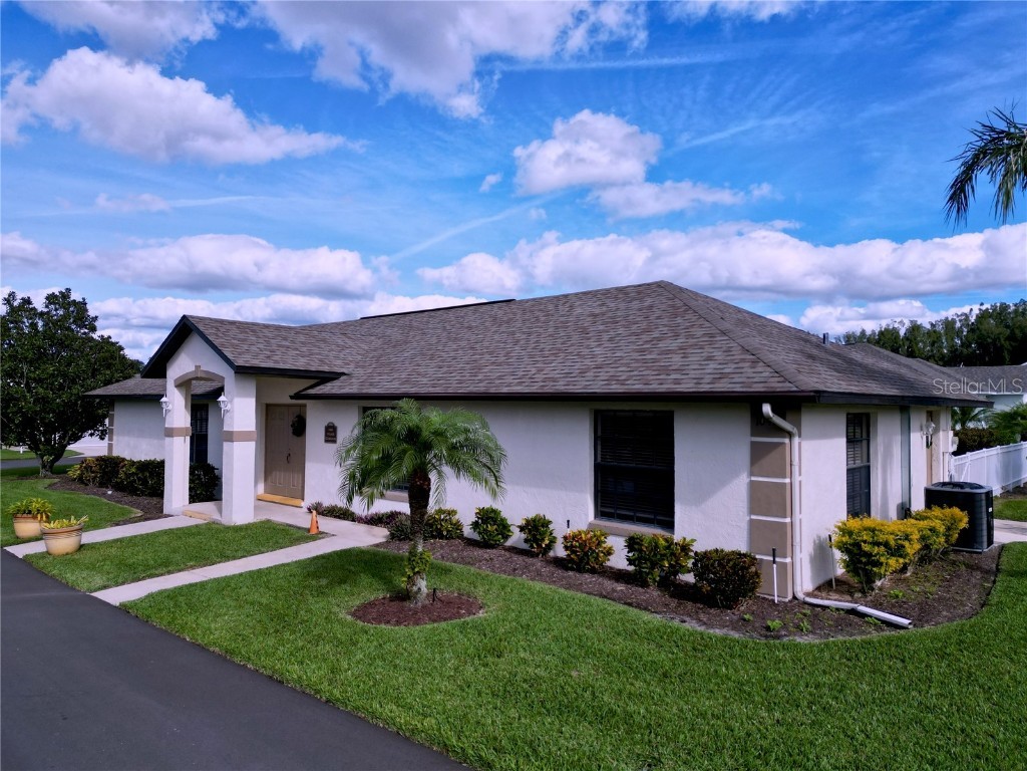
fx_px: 712
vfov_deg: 56.8
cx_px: 514
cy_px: 386
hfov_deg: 71.6
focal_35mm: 24
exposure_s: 1/3200
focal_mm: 6.72
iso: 130
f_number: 1.7
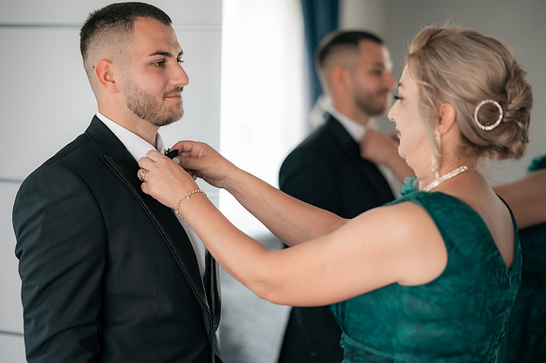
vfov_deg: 16.1
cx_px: 273
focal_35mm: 85
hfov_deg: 23.9
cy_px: 182
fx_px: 1288
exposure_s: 1/250
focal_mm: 85
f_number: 2
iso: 800
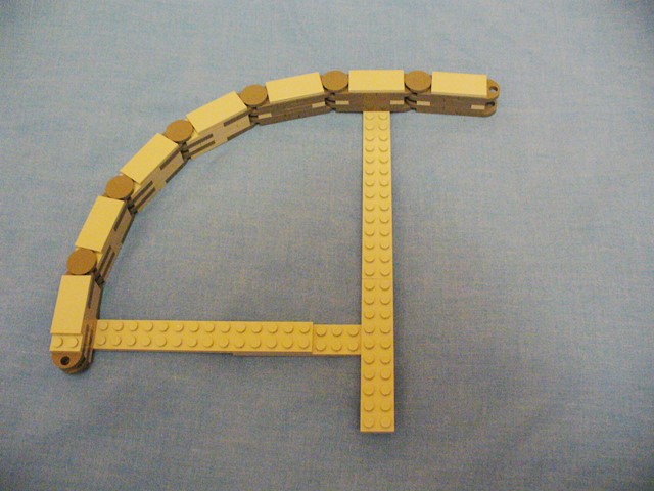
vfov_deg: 38.7
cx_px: 327
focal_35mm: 37
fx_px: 699
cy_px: 246
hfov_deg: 50.1
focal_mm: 6.1
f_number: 2.8
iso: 400
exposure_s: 1/8
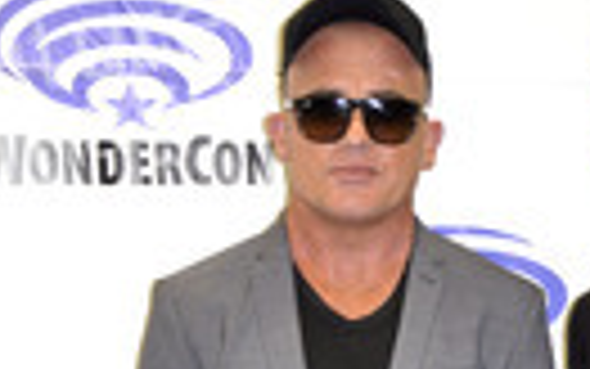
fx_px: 1802
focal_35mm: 112
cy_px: 783
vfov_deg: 10.6
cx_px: 502
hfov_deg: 18.4
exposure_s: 1/60
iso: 1000
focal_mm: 24
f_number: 4.5
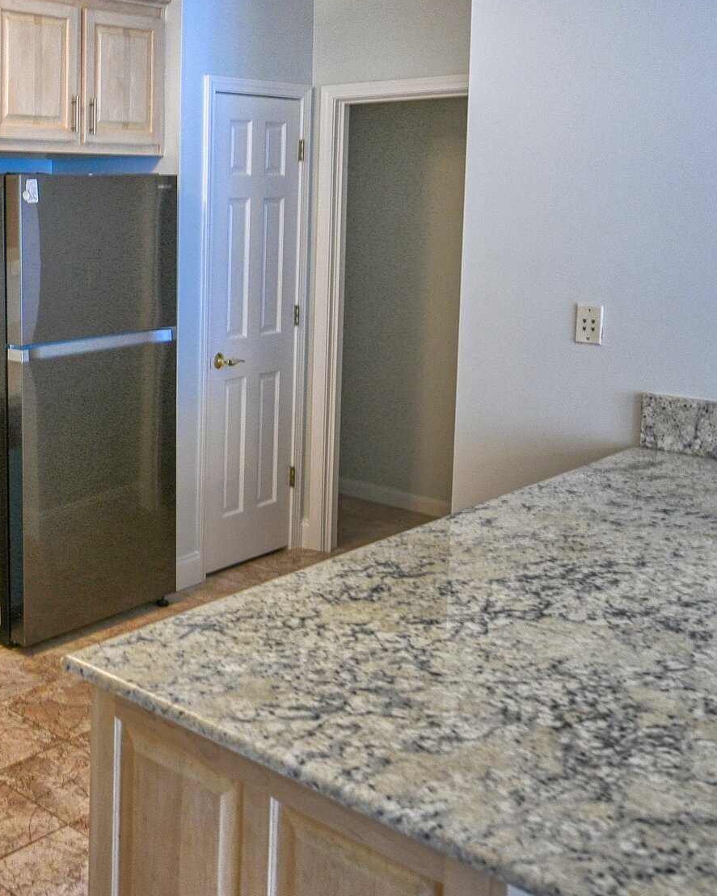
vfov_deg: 46.1
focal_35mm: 39
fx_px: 1035
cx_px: -123
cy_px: 301
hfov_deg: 32.3
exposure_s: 1/15
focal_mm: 15
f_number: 4
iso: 450
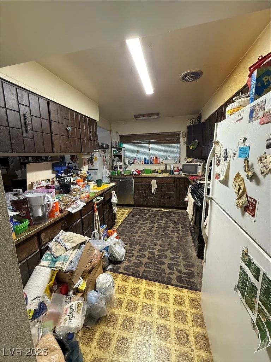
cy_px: 181
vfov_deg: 102.1
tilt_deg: -8.3
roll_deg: +1.7
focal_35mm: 14
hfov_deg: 85.7
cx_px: 136
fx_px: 146
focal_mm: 2.22
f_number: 2.2
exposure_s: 1/60
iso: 500
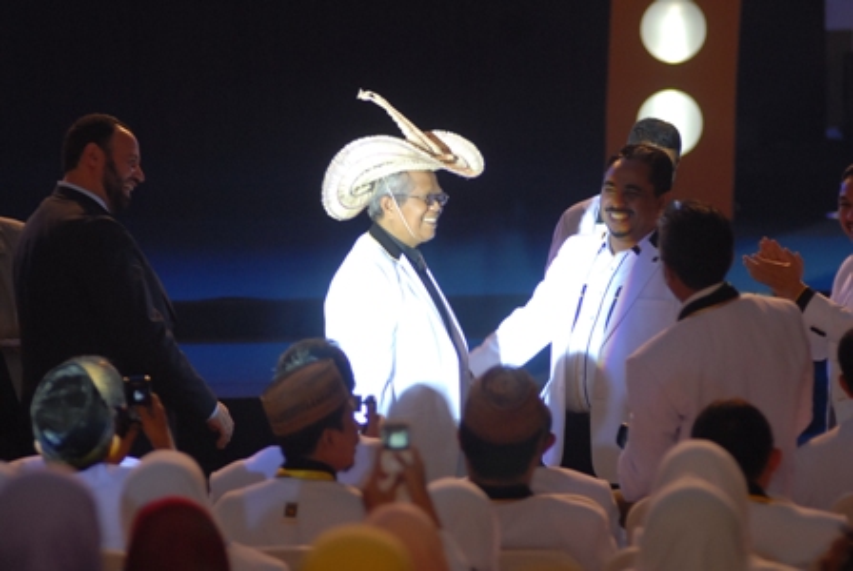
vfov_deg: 5.9
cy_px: 286
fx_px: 5516
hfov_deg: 8.8
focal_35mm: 232
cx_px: 426
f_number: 2.8
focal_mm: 155
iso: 400
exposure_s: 1/80
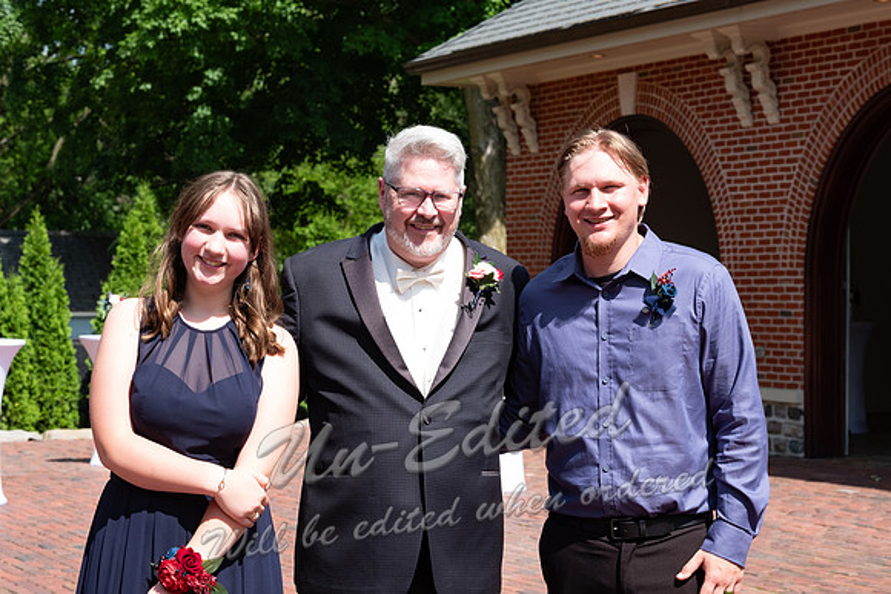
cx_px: 446
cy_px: 297
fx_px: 2079
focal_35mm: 84
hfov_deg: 24.2
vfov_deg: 16.3
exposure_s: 1/250
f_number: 8
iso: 250
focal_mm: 56.3
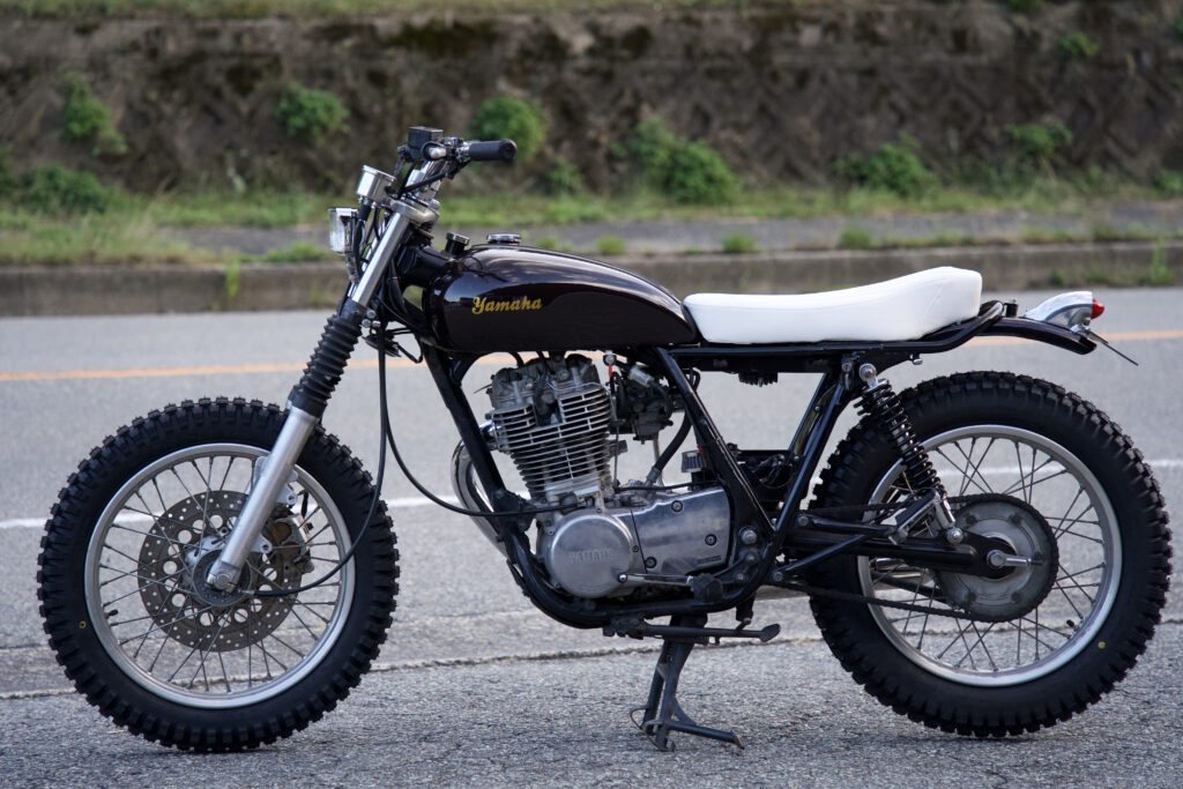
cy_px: 394
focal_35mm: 150
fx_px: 4930
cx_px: 592
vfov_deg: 9.2
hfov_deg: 13.7
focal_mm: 150
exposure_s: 1/160
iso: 1600
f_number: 5.6
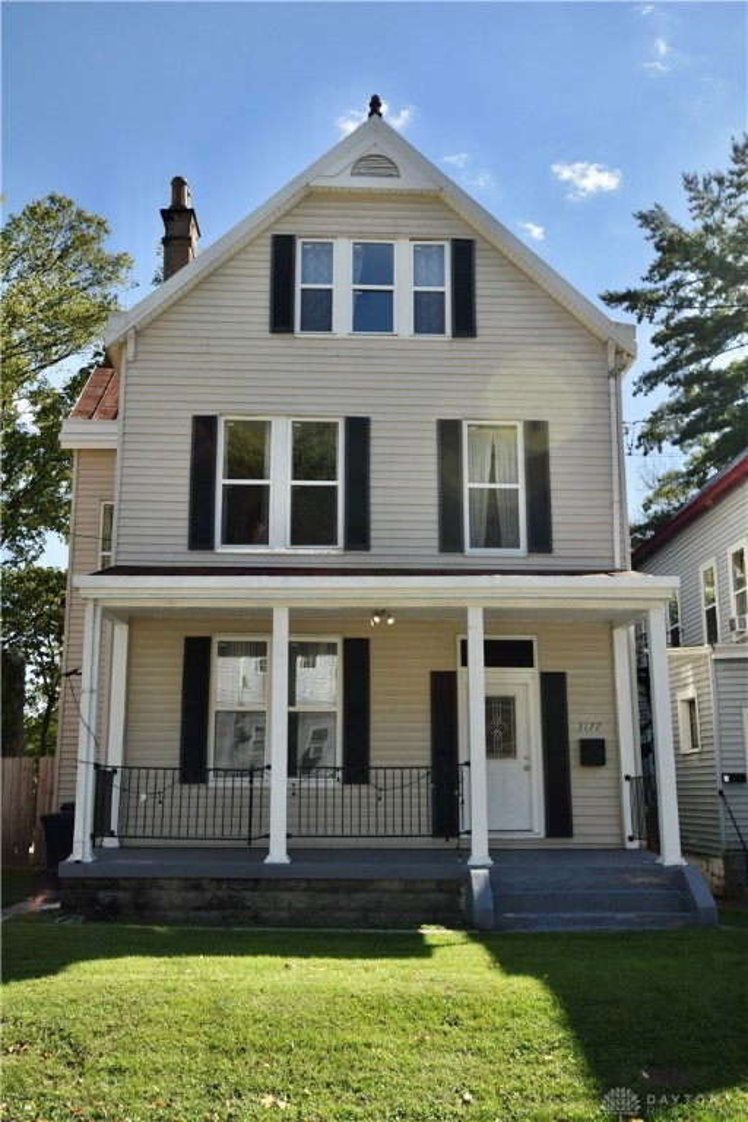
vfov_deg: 53.1
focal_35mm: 36
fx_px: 1122
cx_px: 374
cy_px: 561
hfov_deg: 36.9
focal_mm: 24
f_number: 8
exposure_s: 1/200
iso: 100
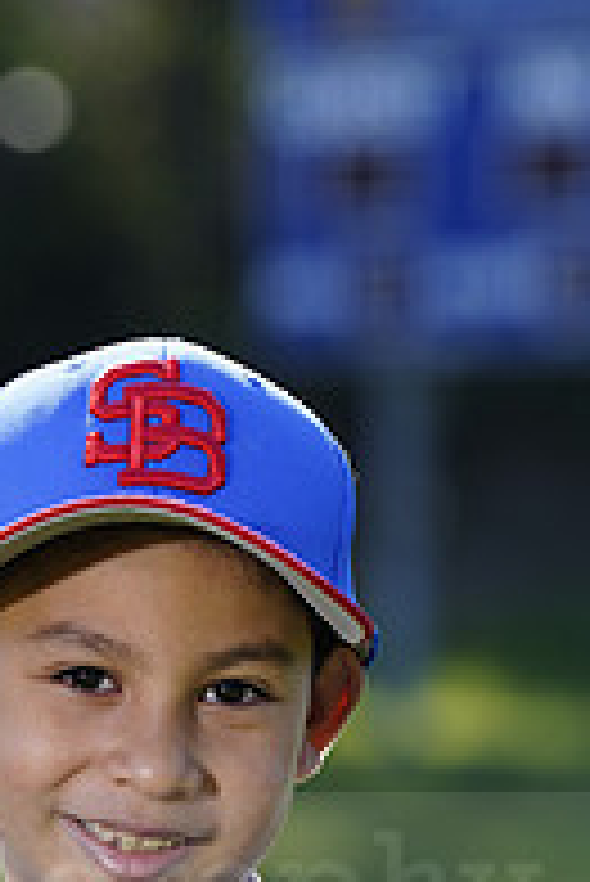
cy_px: 855
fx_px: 13079
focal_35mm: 533
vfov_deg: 3.9
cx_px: -52
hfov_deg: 2.6
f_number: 5
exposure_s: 1/250
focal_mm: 180
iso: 100
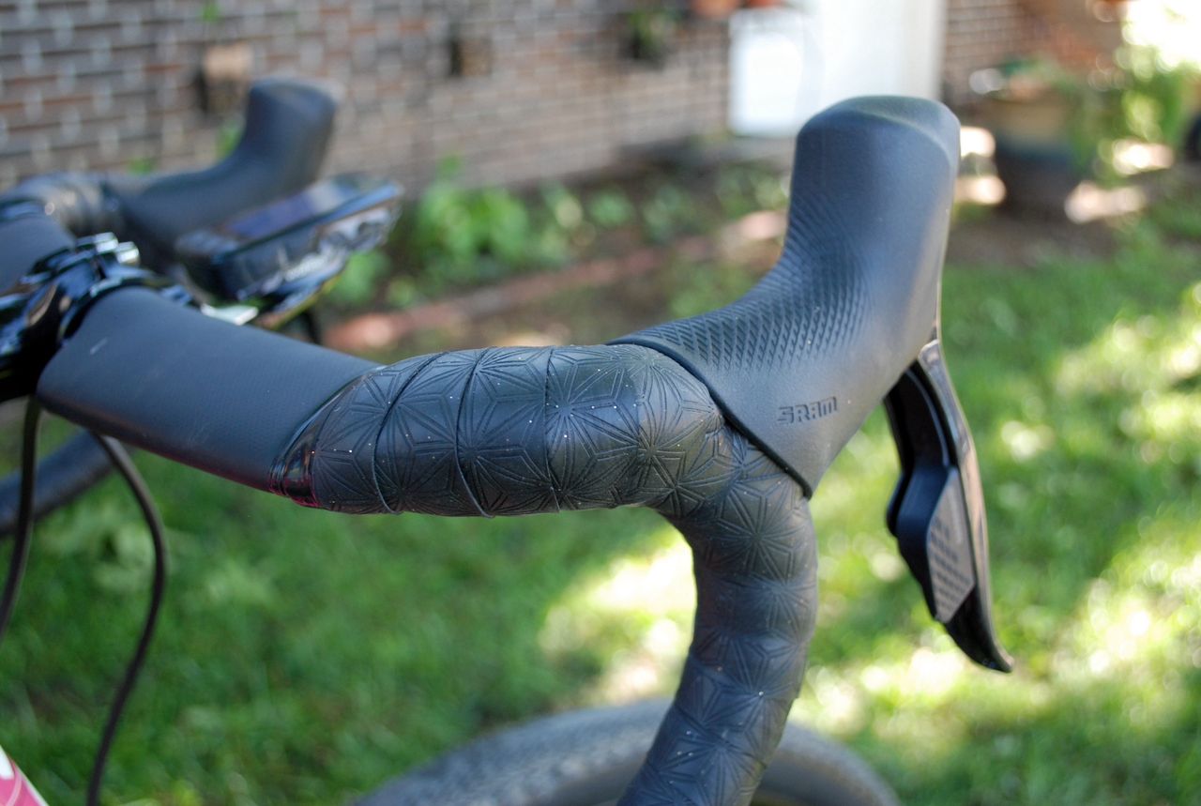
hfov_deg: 53.0
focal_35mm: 36
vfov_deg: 37.0
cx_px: 600
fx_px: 1203
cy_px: 403
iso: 400
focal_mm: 24
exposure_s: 1/80
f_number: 4.2
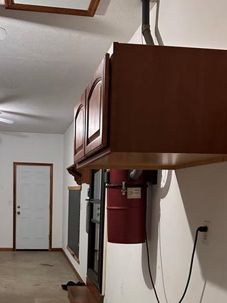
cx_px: 70
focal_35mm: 40
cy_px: 230
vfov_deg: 45.1
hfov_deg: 35.5
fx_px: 350
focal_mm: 6.86
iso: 640
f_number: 1.78
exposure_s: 1/60
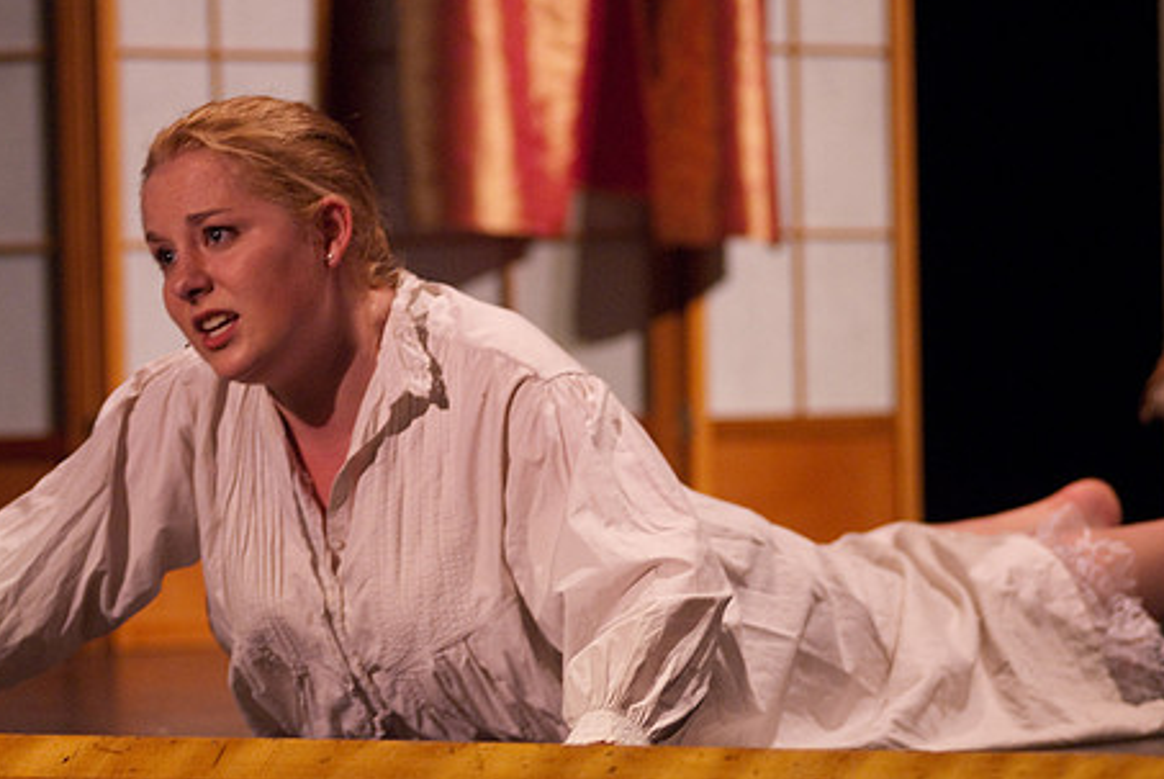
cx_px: 442
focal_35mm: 223
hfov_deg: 9.2
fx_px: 7217
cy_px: 458
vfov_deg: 6.2
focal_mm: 116
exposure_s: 1/60
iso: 1000
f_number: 2.8
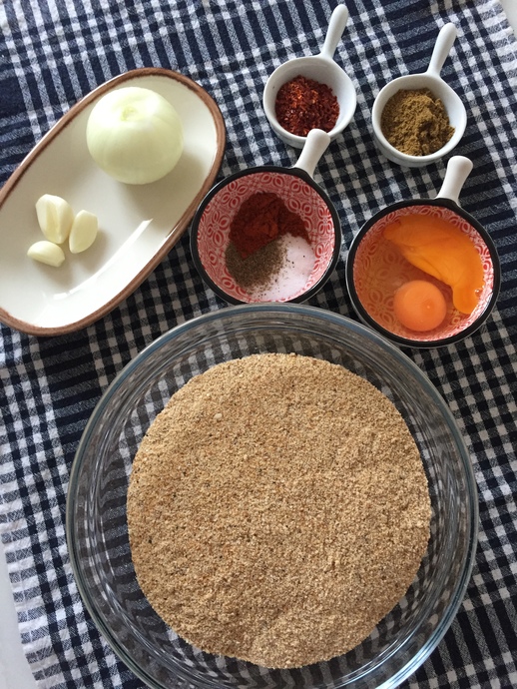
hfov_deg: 48.3
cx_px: 258
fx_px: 577
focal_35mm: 29
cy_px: 344
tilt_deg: -80.7
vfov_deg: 61.6
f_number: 2.2
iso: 200
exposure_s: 1/33
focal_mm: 4.15
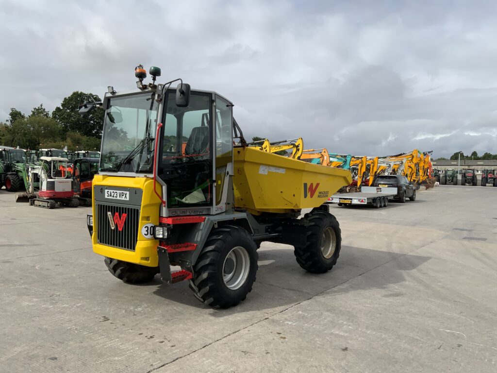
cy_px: 186
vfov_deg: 48.2
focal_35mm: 29
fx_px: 416
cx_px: 248
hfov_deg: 61.7
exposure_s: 1/2538
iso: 16
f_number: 1.8
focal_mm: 3
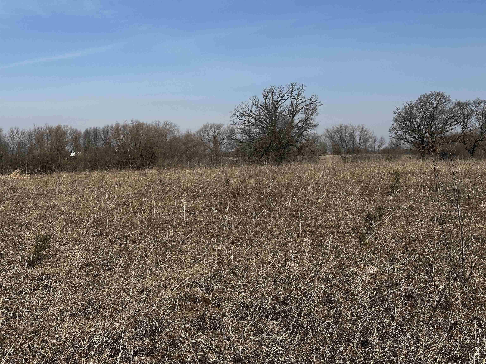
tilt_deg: -1.6
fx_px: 674
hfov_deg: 39.7
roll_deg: +0.4
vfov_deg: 30.3
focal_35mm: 48
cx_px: 243
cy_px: 182
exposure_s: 1/5263
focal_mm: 6.86
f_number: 1.78
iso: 64
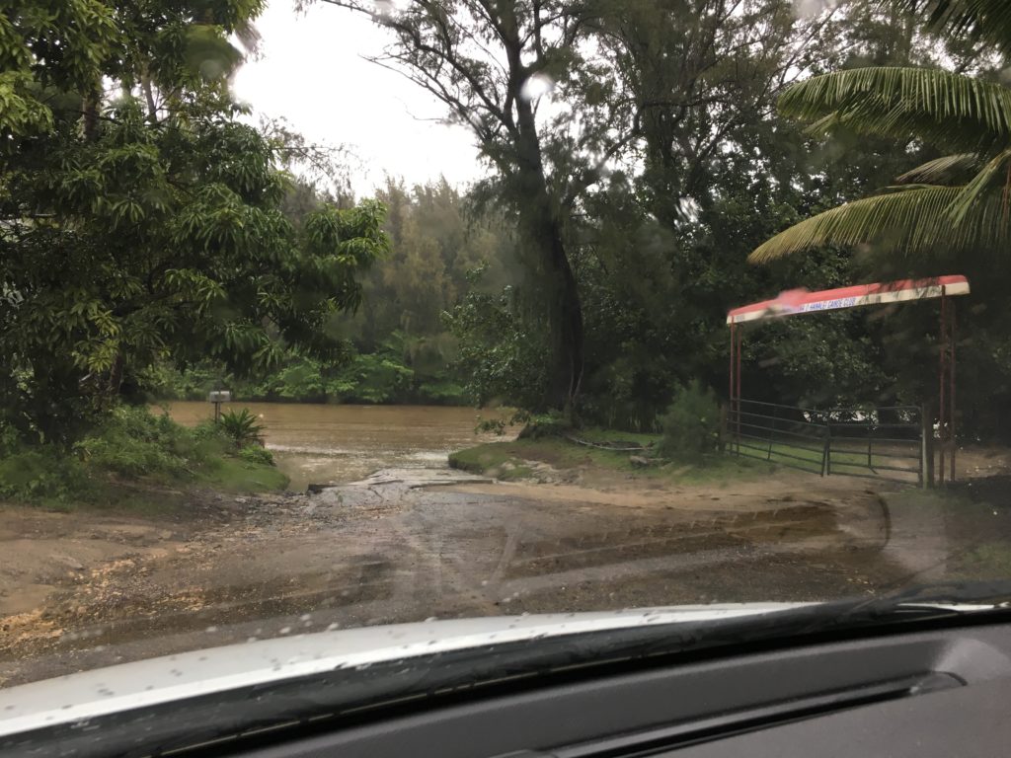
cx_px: 506
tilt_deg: +0.9
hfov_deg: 61.7
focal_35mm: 29
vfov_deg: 48.2
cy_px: 379
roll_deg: -0.8
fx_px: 847
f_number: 2.2
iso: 25
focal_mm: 4.15
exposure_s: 1/40
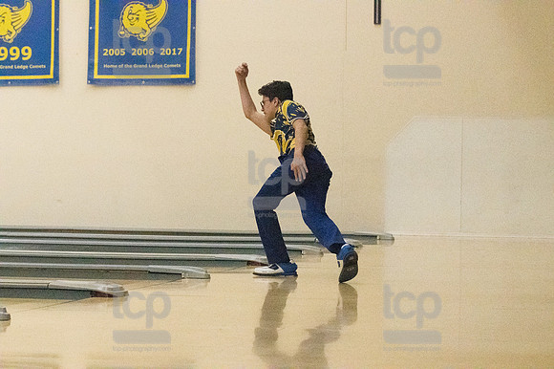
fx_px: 1846
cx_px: 277
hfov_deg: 17.1
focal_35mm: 120
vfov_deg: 11.4
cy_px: 184
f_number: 4.5
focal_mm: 80
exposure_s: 1/1250
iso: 10000
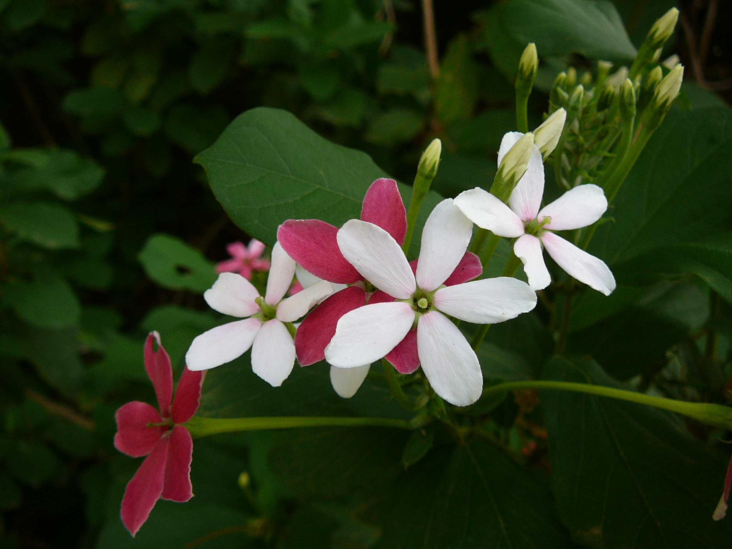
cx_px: 366
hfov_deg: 47.9
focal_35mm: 39
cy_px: 274
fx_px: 825
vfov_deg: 36.8
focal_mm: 5.2
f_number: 2.8
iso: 80
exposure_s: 1/160
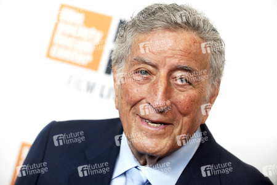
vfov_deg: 12.2
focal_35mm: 112
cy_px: 92
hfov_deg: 18.3
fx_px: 862
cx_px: 138
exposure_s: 1/320
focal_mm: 112
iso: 1600
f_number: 4
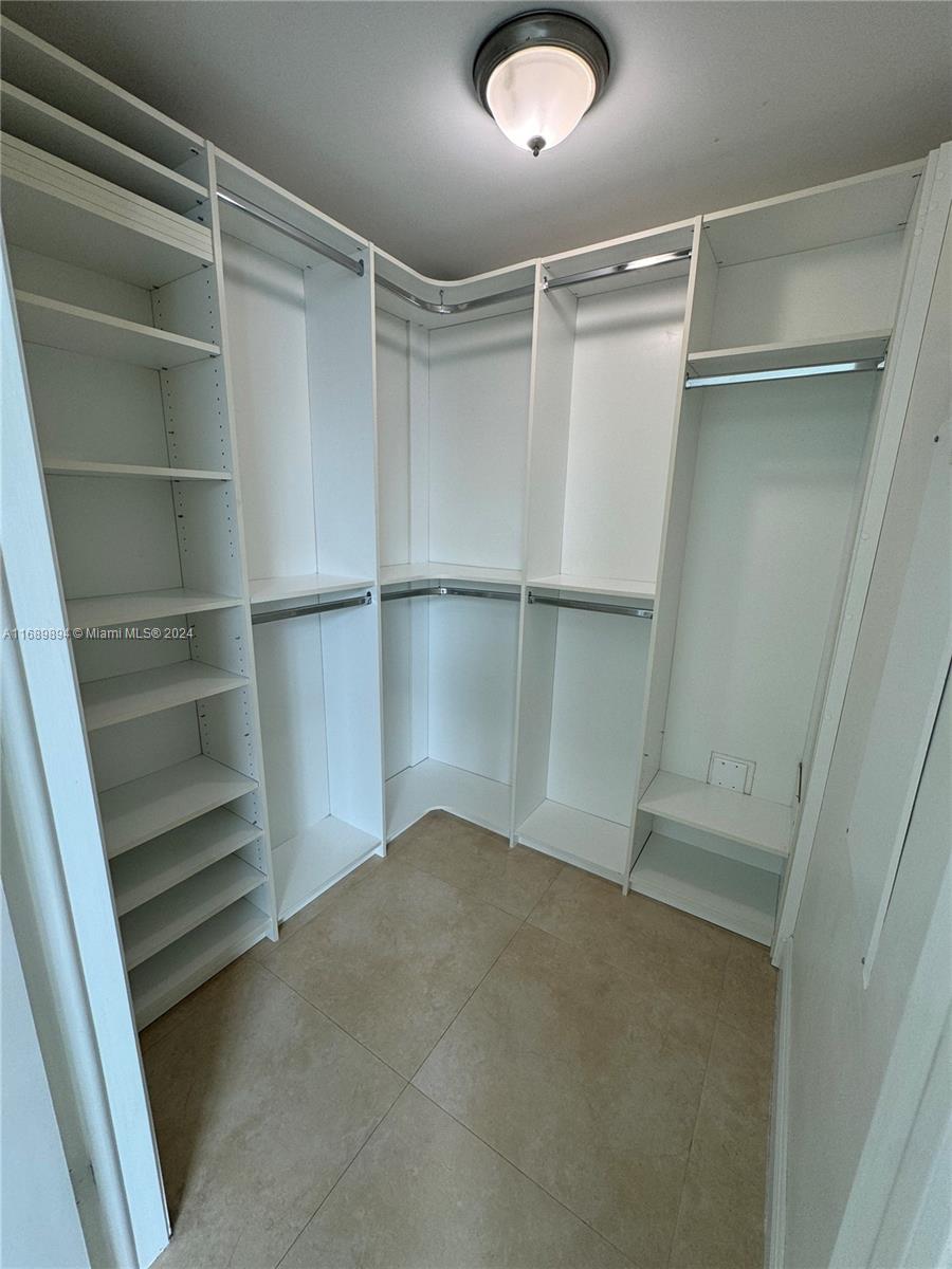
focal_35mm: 14
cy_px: 634
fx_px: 513
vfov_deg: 102.1
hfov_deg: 85.7
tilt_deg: -14.1
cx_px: 476
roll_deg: -0.9
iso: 80
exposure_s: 1/120
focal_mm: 2.22
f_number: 2.2
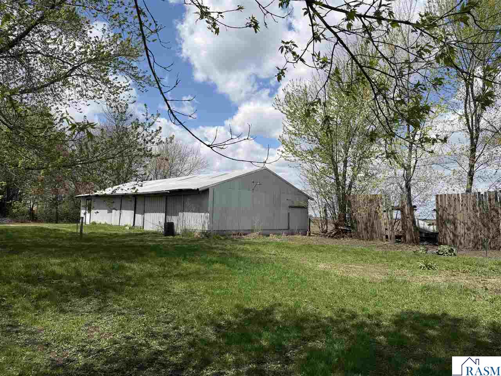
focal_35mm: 24
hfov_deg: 71.6
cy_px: 188
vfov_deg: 56.8
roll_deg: -1.9
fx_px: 347
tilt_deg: +4.6
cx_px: 250
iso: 80
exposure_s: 1/6173
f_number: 1.78
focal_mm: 6.76
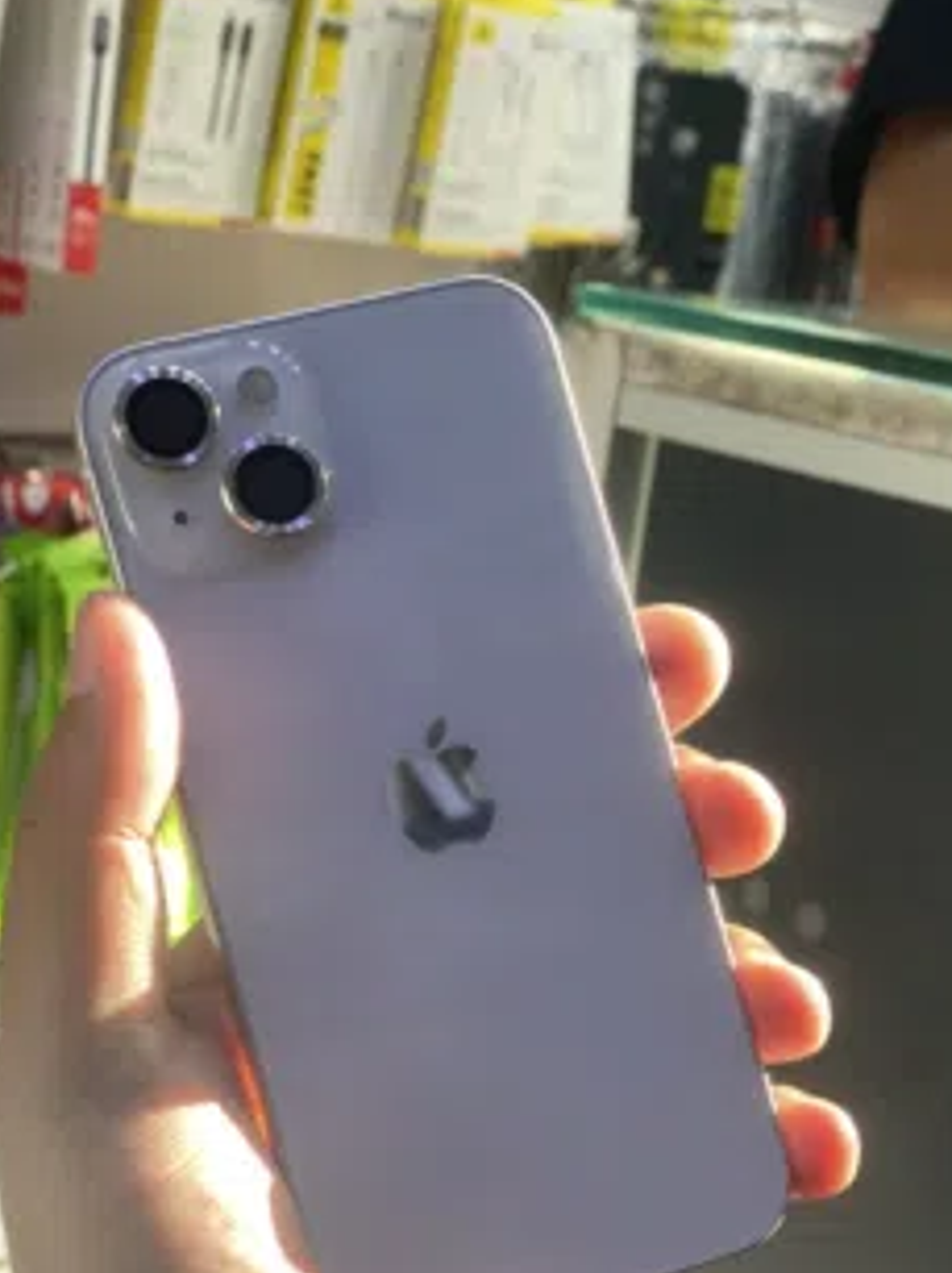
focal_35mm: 68
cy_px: 815
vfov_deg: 28.5
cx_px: 478
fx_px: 2497
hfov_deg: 21.6
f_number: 2
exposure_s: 1/100
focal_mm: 6
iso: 40
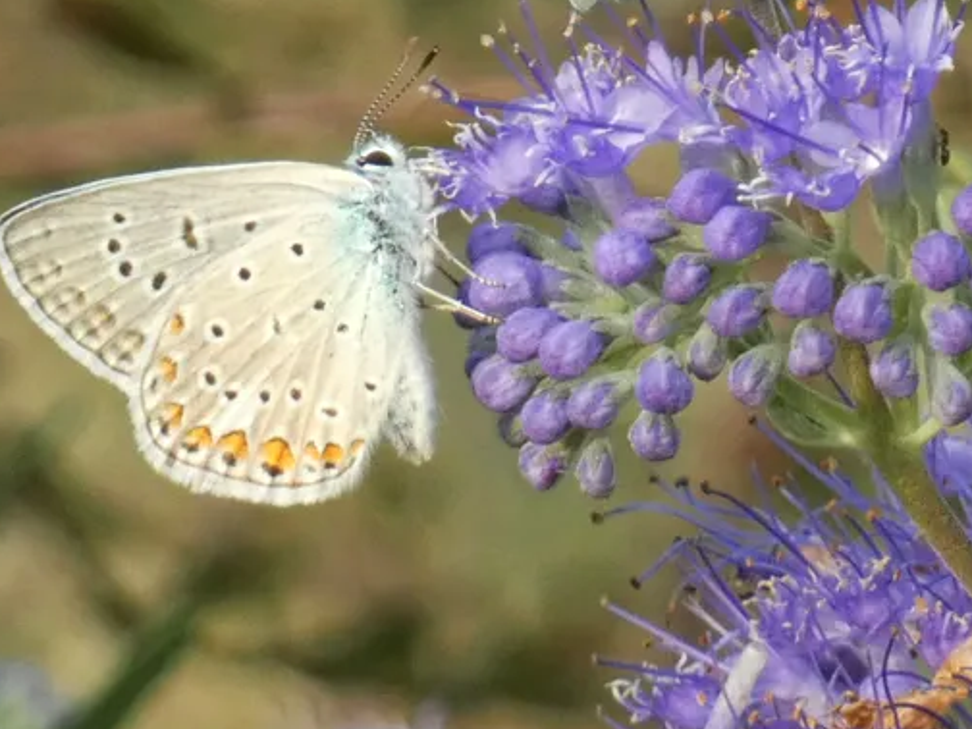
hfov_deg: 3.2
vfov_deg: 2.4
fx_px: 17269
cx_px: 372
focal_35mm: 615
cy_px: 305
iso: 400
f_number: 5.6
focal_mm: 86.7
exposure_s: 1/100
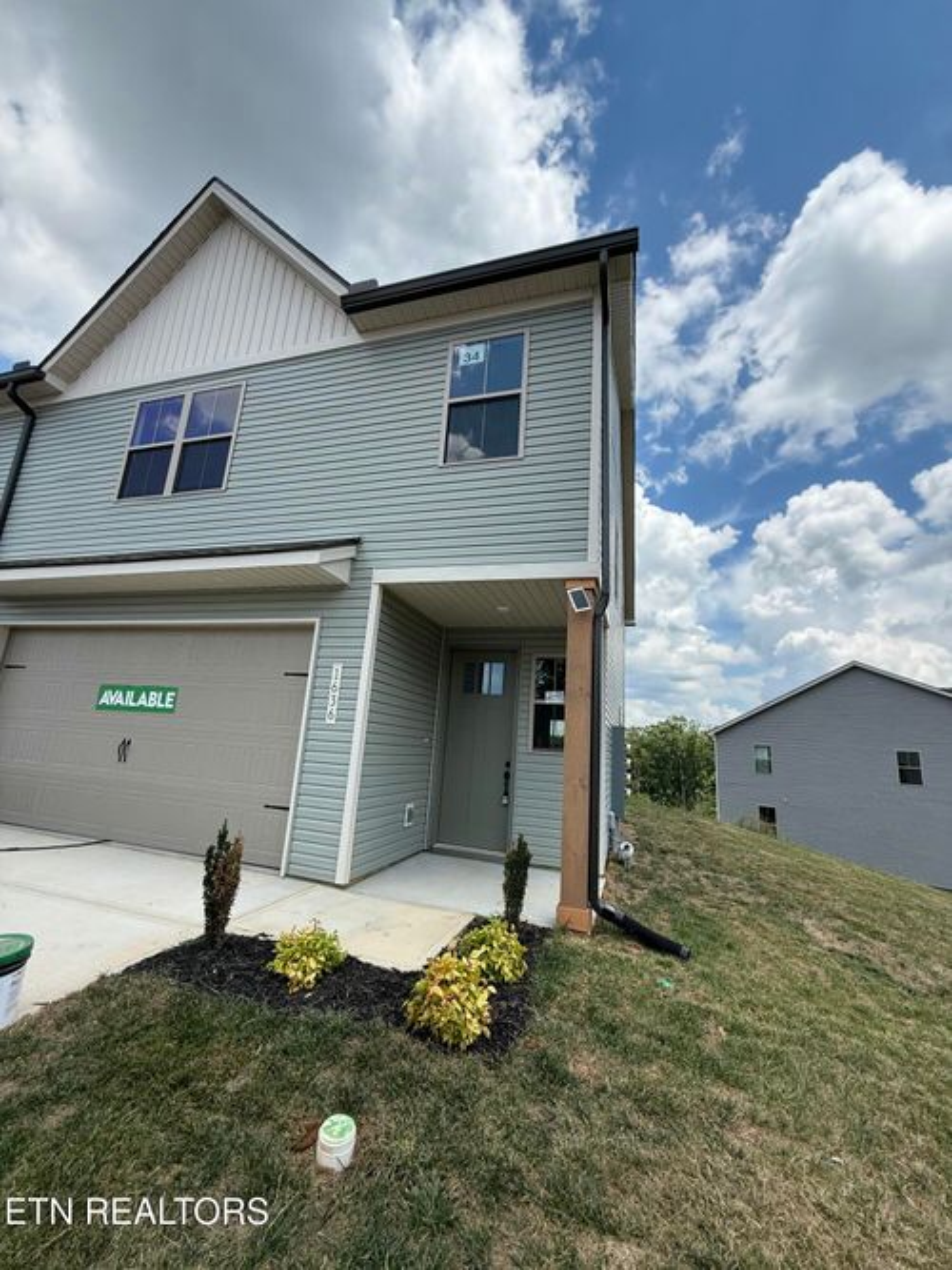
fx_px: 514
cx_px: 476
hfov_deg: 85.7
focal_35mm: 14
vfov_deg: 102.1
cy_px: 635
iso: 64
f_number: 2.2
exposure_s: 1/1656
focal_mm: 2.22
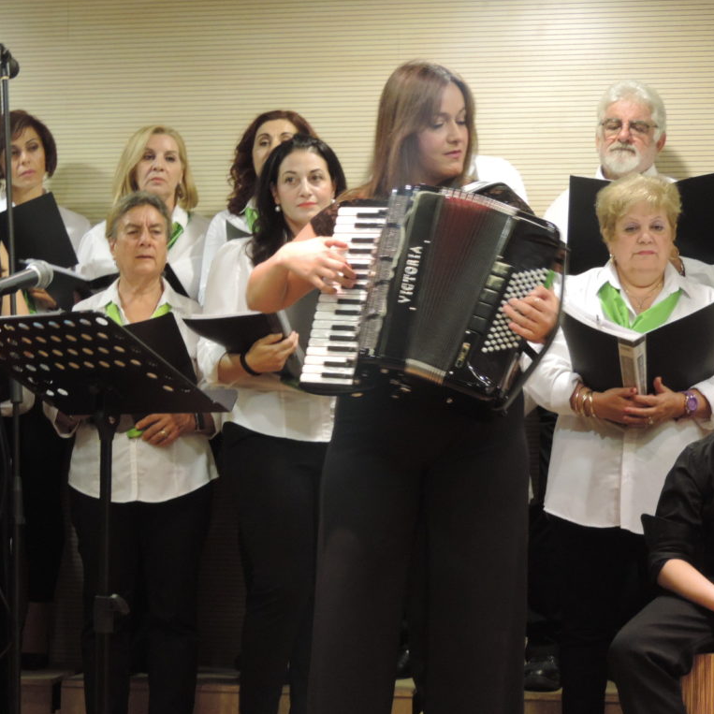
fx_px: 1937
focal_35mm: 83
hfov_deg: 20.8
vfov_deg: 20.9
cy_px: 357
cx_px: 255
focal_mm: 12.4
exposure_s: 1/15
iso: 640
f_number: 3.9
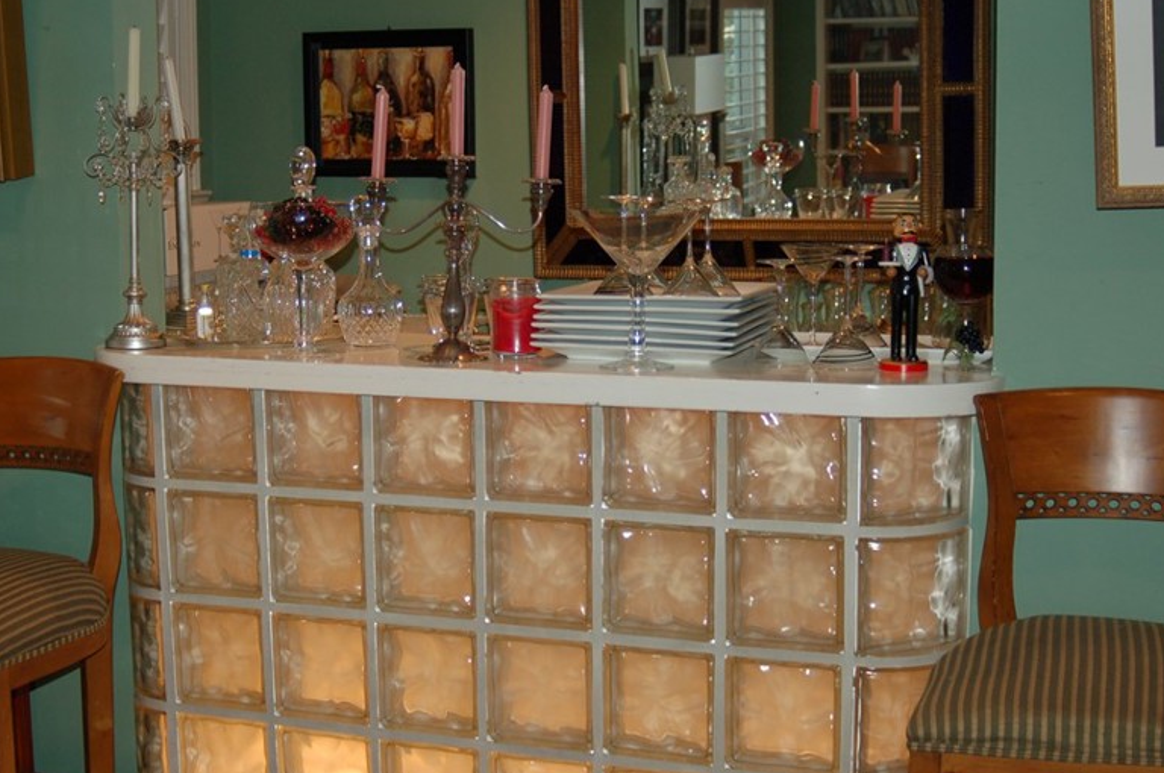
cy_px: 377
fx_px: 1808
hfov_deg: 35.7
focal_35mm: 56
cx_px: 555
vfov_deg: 24.1
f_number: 3.3
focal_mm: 28
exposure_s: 1/60
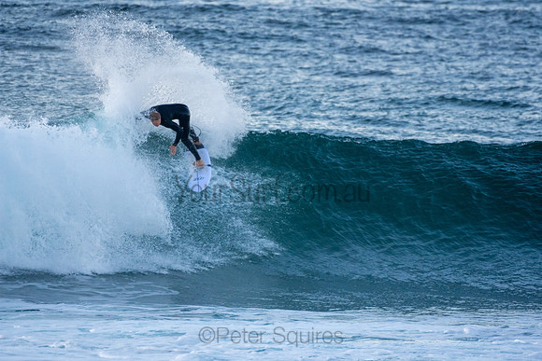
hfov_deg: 2.7
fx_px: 11294
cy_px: 180
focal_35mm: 750
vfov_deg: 1.8
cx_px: 271
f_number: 5.6
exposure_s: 1/1250
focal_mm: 500
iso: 1400
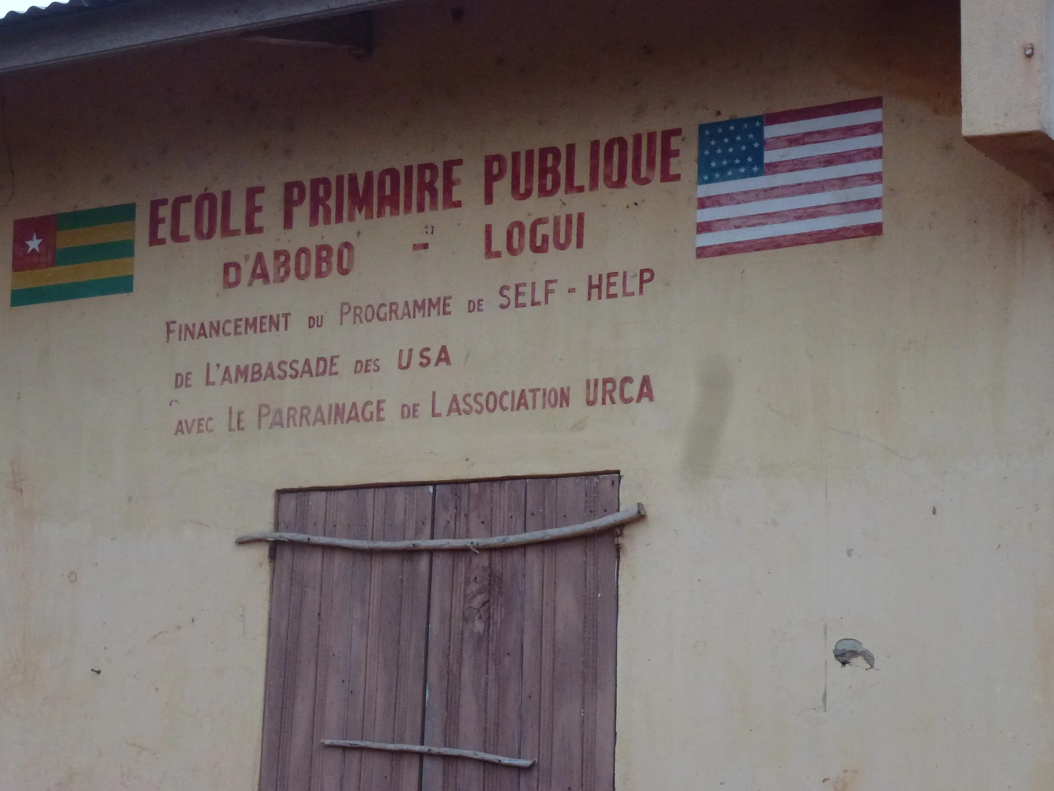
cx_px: 509
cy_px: 415
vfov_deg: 18.2
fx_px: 2466
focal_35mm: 81
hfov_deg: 24.1
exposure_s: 1/50
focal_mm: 13.6
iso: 400
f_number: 4.7
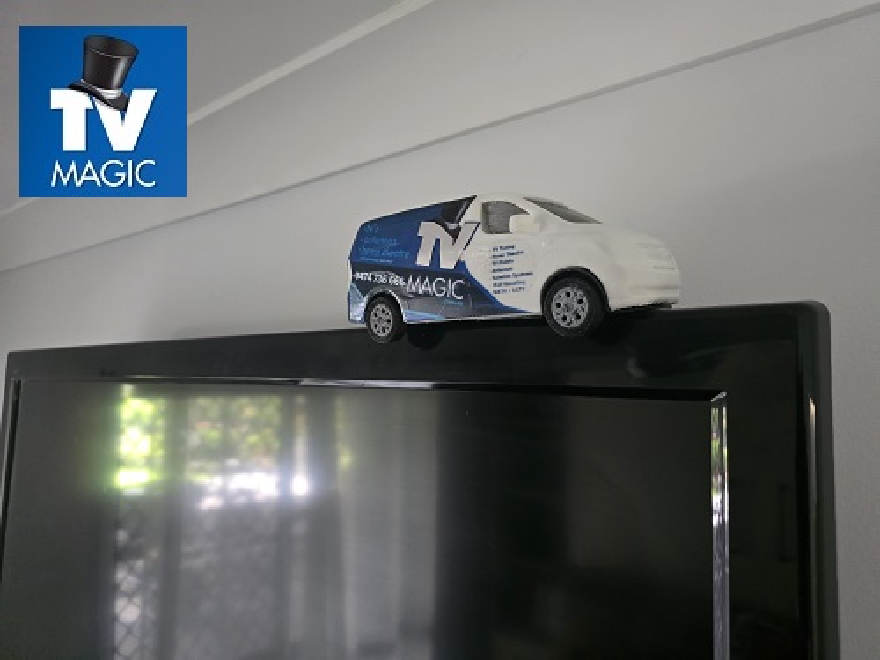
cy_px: 330
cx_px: 440
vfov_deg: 58.9
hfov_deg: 73.9
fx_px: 585
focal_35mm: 23
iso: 1250
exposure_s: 1/50
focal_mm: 6.3
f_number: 1.7
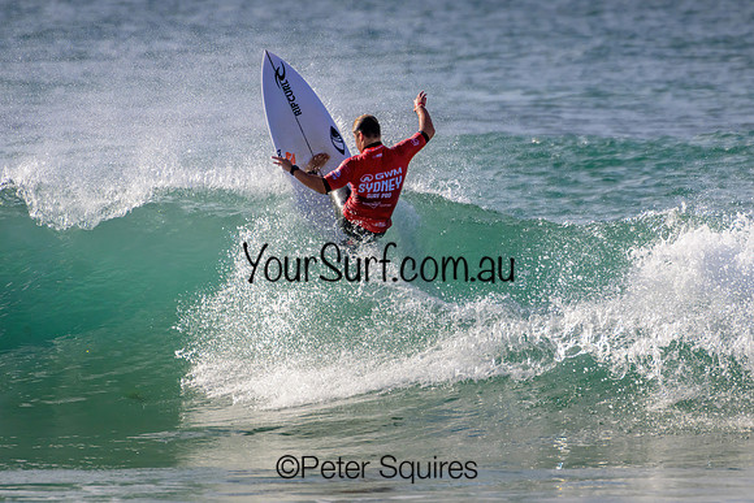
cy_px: 252
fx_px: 17806
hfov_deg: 2.4
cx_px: 377
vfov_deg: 1.6
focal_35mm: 850
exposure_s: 1/3200
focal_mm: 850
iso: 1250
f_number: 11
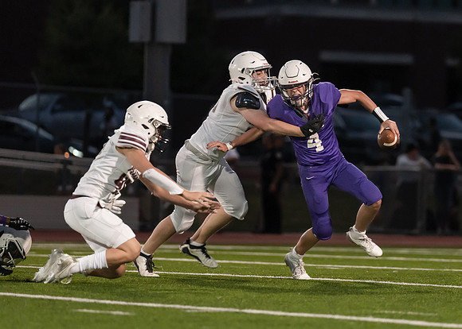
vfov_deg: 4.2
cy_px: 146
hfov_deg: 5.9
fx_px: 4470
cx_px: 332
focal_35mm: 341
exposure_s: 1/1250
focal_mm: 200
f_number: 2.8
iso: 3200
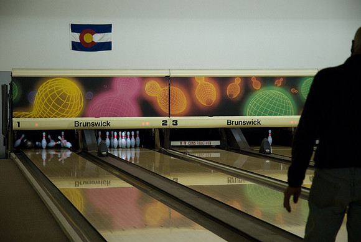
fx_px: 1054
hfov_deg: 19.4
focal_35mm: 105
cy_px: 121
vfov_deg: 13.1
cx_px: 180
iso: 640
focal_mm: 70
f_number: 4.5
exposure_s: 1/50
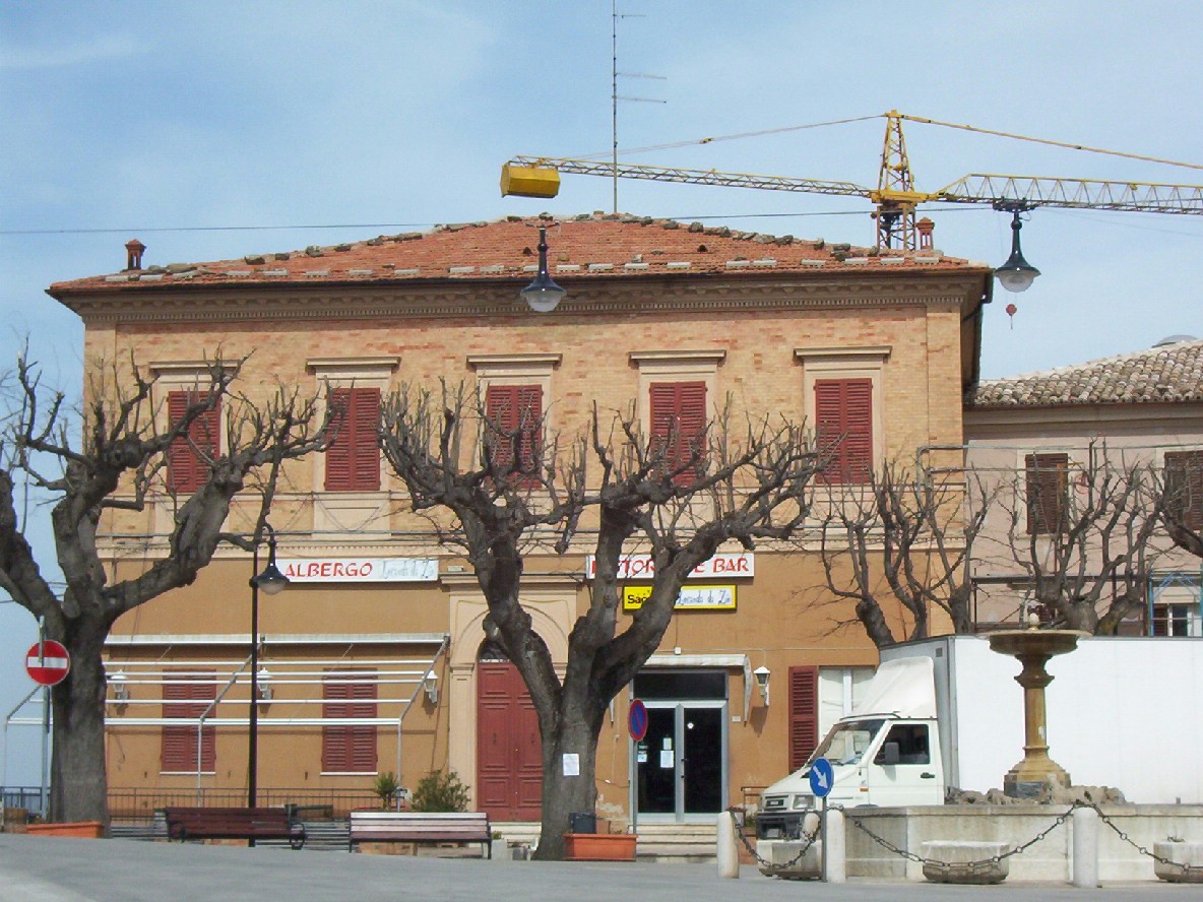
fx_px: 2711
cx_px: 602
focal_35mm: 78
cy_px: 451
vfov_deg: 18.9
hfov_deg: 25.0
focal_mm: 12.09
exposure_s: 1/471
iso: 100
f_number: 7.44
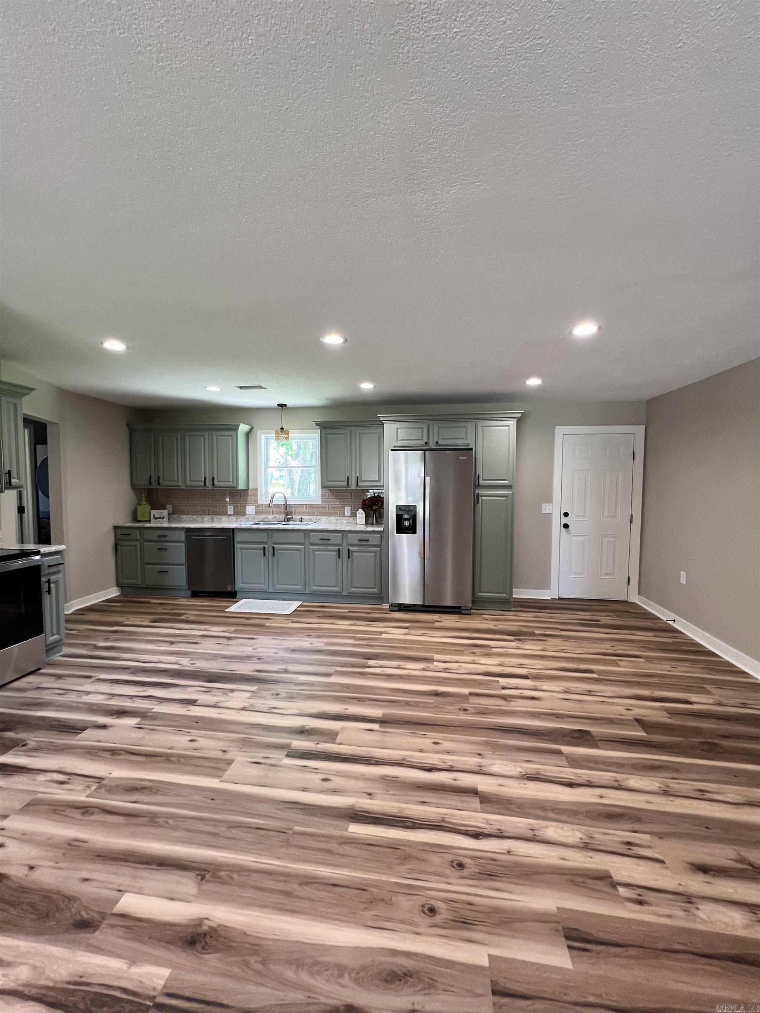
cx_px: 380
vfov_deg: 106.2
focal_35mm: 13
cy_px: 506
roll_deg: +0.2
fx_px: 381
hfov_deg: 89.9
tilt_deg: -2.6
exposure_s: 1/60
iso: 160
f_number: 1.8
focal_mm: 1.57
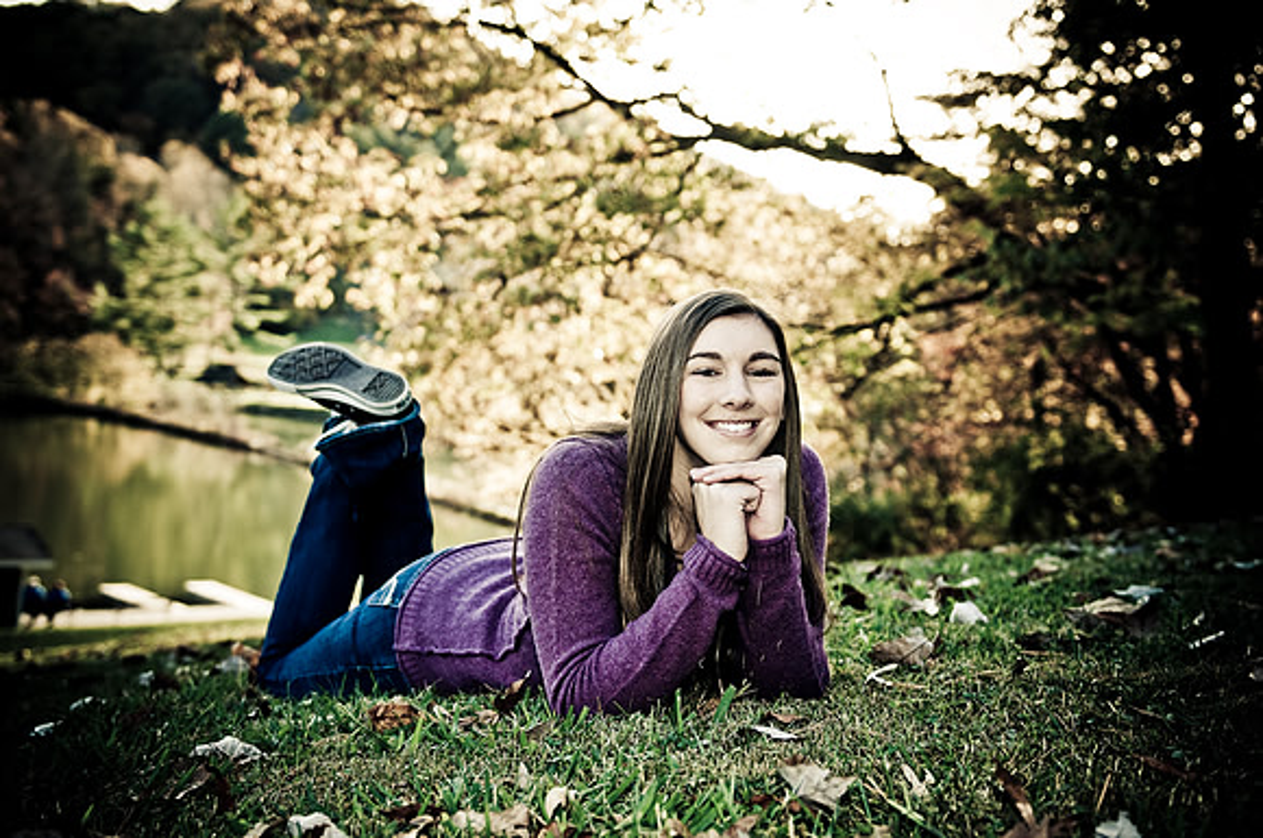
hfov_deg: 41.2
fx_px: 1682
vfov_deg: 28.0
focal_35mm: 48
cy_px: 419
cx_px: 632
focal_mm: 32
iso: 100
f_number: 2.8
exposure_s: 1/250
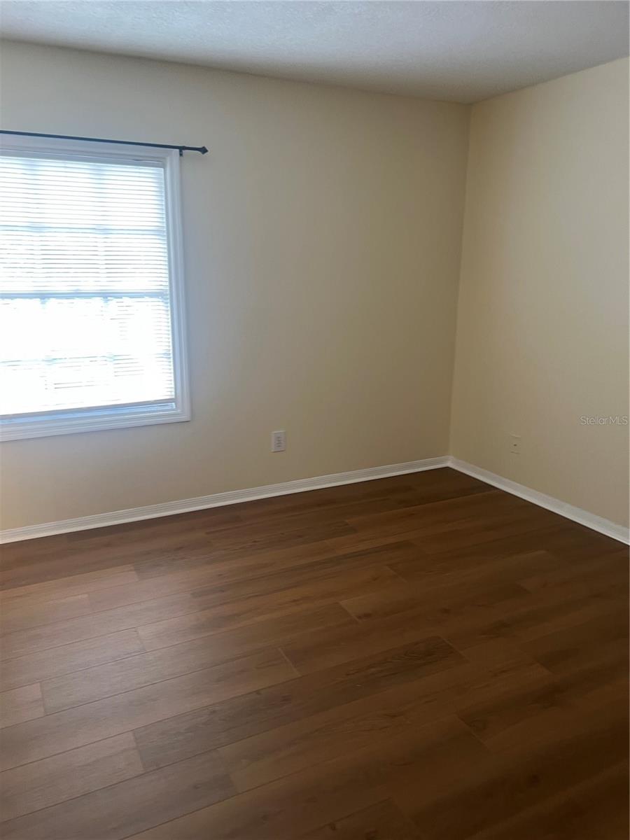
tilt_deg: -10.8
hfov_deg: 53.1
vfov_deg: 67.3
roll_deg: +0.0
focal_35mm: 26
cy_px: 420
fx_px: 631
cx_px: 315
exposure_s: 1/60
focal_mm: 5.7
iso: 80
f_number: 1.5
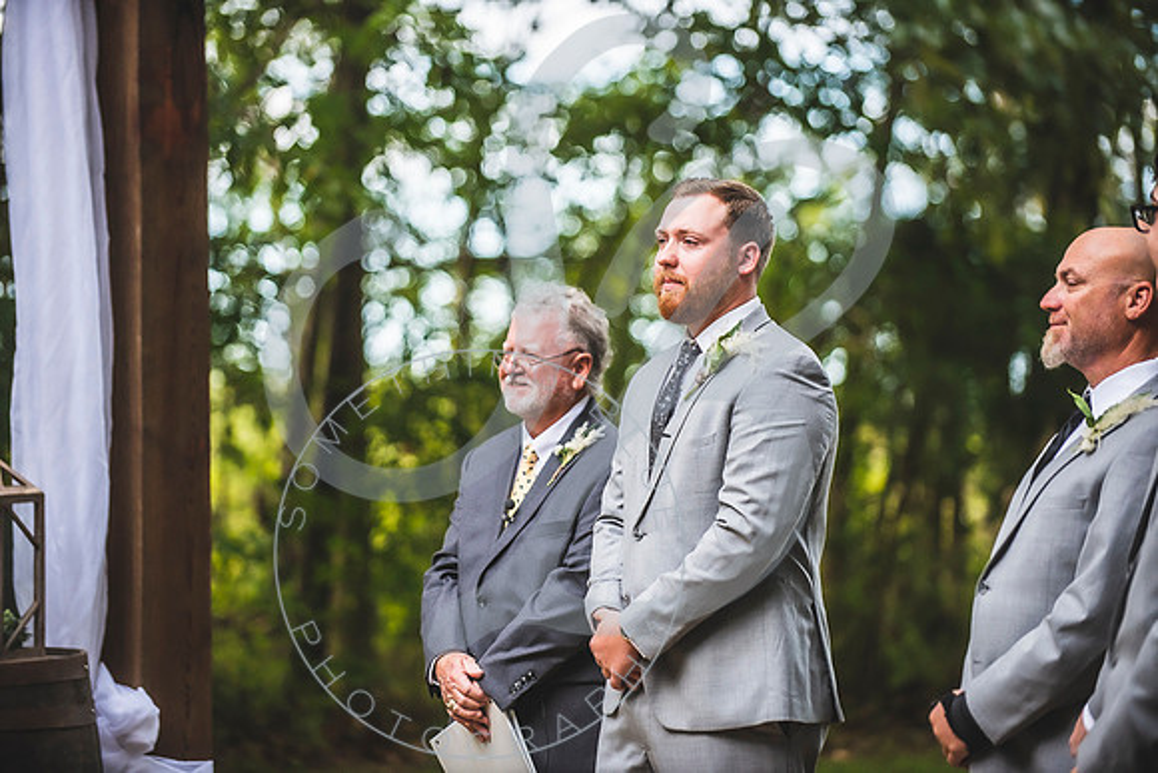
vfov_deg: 9.2
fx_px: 4826
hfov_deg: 13.7
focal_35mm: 150
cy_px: 386
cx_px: 579
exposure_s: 1/640
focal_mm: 150
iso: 500
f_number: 2.8
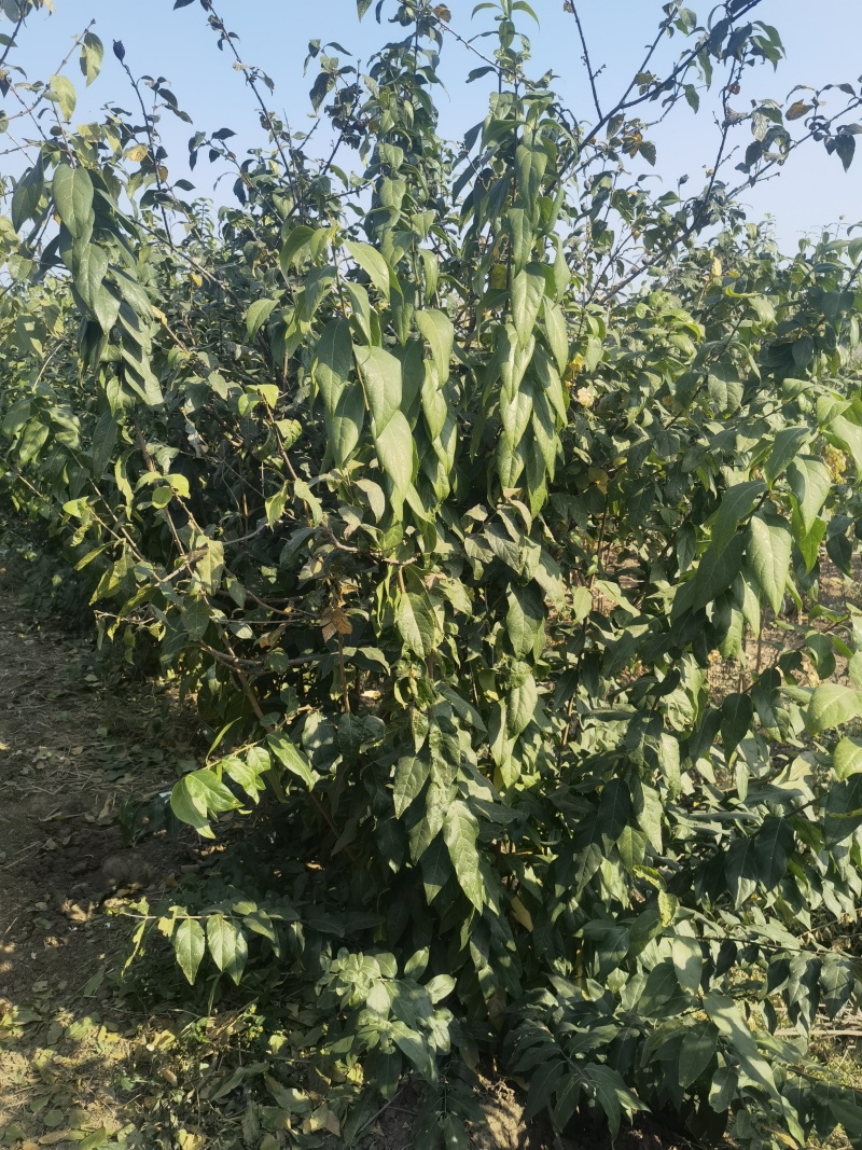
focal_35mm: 27
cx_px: 431
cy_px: 575
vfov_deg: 65.3
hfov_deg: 51.3
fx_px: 897
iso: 50
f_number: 1.9
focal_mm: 6.67
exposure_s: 1/2088
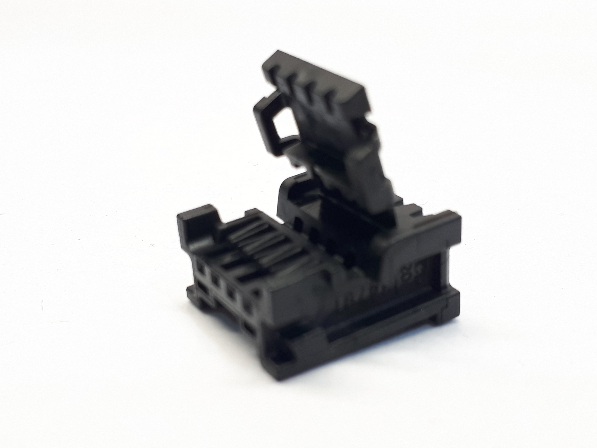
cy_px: 224
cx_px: 298
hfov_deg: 65.3
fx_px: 466
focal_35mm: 27
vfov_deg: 51.4
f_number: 1.9
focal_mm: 3.6
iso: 50
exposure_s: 1/50
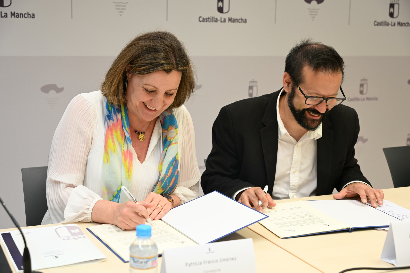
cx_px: 205
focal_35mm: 56
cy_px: 136
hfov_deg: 35.6
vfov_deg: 24.2
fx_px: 638
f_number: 4.5
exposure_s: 1/160
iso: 1000
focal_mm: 56
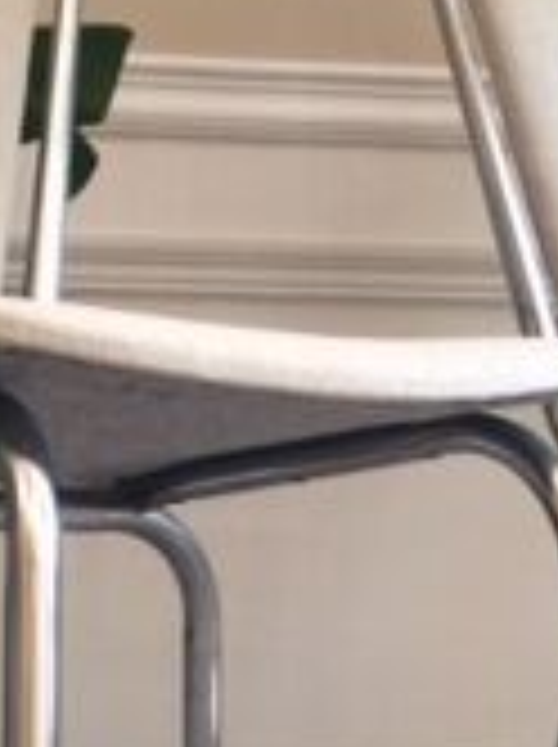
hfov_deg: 13.1
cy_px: 729
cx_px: 482
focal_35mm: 112
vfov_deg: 17.2
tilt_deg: -4.3
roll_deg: +1.7
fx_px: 2413
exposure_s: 1/33
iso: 100
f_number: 2.2
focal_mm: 4.15
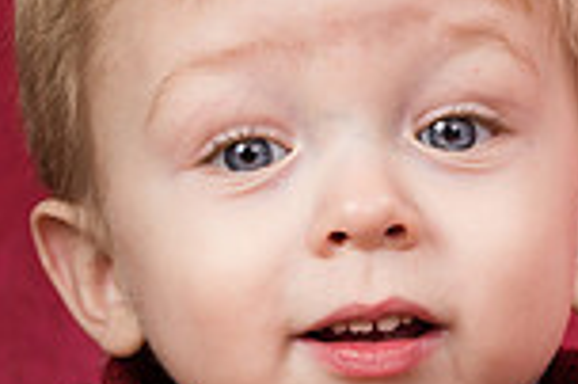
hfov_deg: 2.4
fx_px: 13680
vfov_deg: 1.6
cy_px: 268
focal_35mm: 853
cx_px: -1
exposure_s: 1/200
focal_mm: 200
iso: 200
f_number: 8
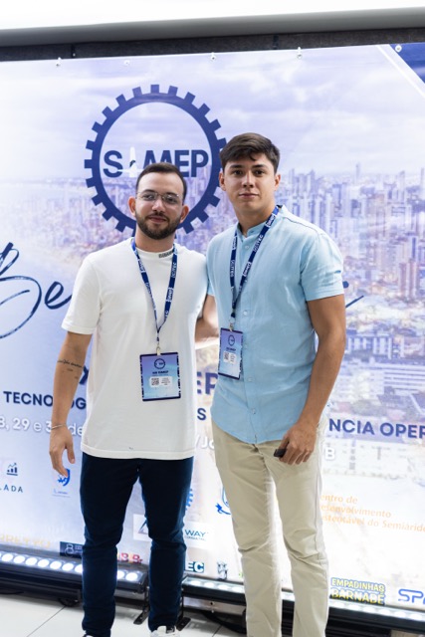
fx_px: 885
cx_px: 212
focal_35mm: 50
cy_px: 318
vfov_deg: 39.6
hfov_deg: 27.0
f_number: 1.8
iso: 640
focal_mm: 50
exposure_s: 1/100
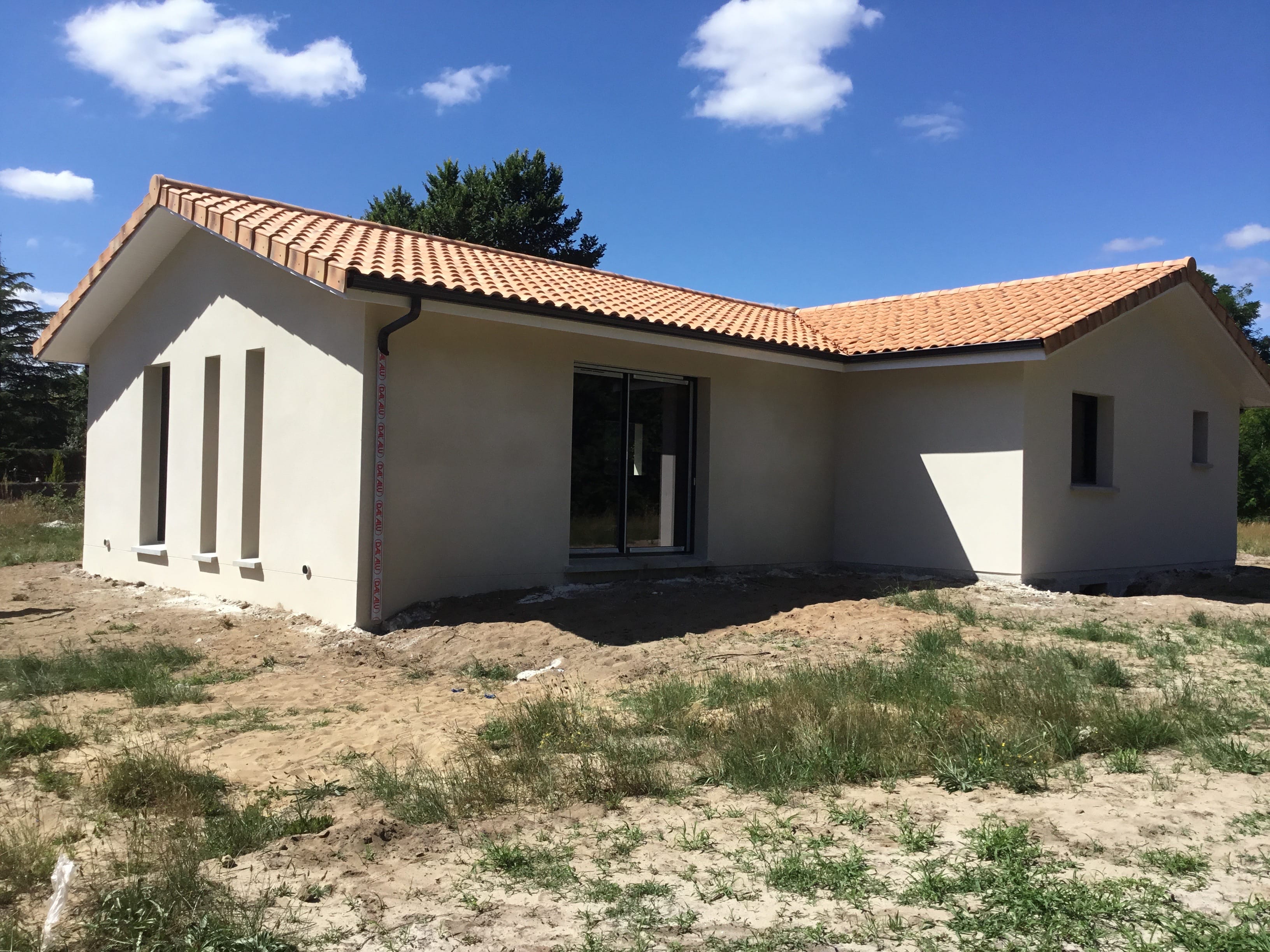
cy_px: 476
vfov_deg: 45.4
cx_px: 635
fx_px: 1137
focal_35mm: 31
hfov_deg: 58.4
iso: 25
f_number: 2.4
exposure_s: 1/1567
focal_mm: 3.3
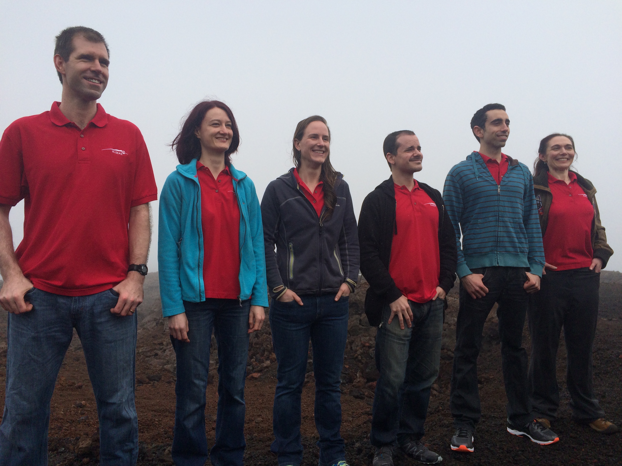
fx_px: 521
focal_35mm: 29
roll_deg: +2.8
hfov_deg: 61.7
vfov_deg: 48.2
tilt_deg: +0.1
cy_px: 233
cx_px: 311
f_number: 2.2
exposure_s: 1/2283
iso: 32
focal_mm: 4.15
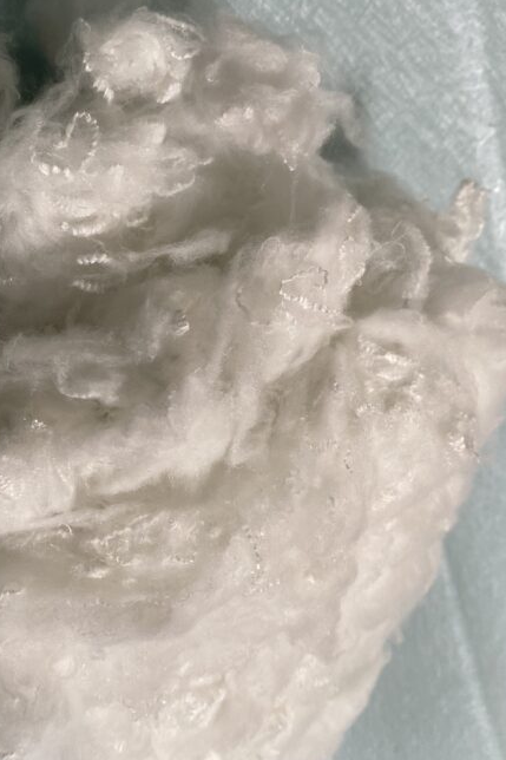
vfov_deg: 45.4
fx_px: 907
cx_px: 119
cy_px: 373
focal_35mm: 43
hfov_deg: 30.6
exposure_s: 1/100
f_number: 1.8
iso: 80
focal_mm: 4.25
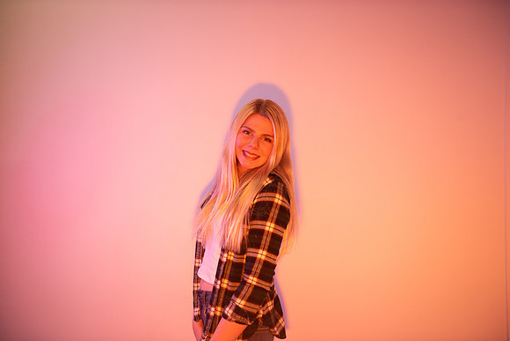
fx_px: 638
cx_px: 255
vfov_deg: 29.9
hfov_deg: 43.6
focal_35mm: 45
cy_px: 170
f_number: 2.8
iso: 500
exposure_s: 1/250
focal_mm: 45
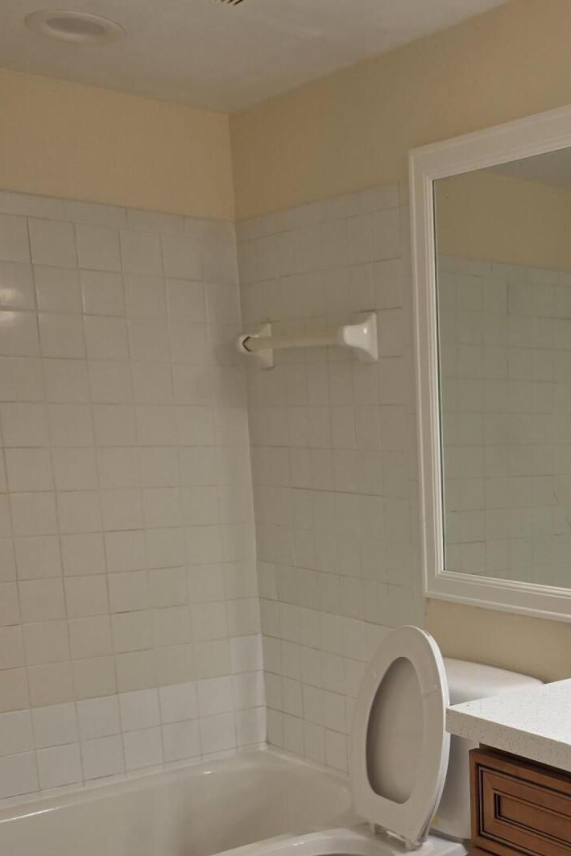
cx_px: 581
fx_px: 1070
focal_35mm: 45
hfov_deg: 28.0
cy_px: 638
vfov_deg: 42.3
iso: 80
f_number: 1.7
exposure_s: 1/120
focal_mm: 6.3
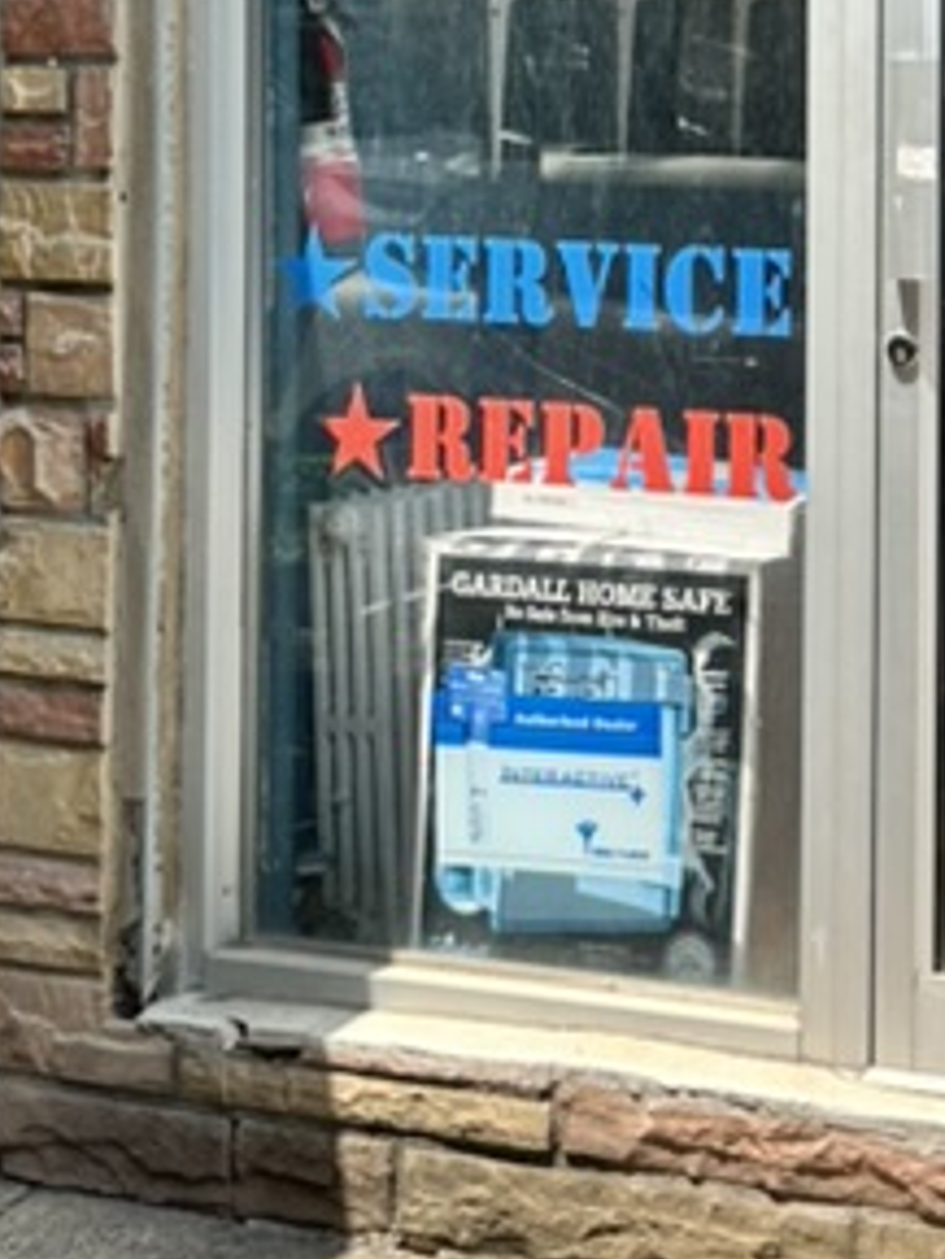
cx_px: 1158
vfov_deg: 22.3
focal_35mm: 85
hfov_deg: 16.6
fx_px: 3092
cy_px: 70
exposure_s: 1/2203
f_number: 1.78
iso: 80
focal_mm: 6.86
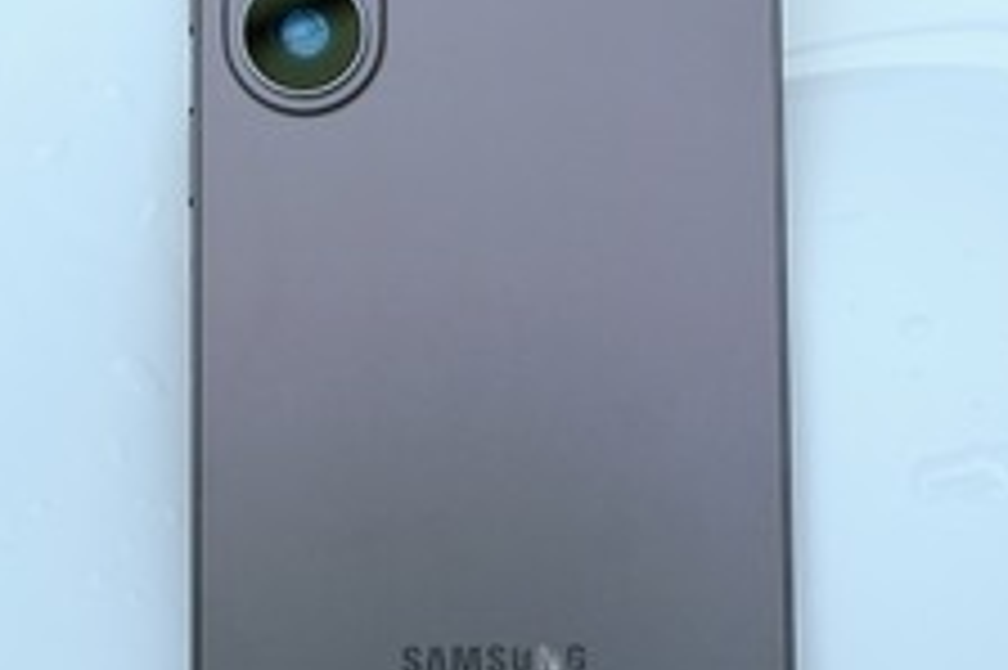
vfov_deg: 11.0
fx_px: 3413
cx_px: 486
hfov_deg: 16.8
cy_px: -166
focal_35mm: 122
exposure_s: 1/400
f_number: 5.6
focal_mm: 35
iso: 400
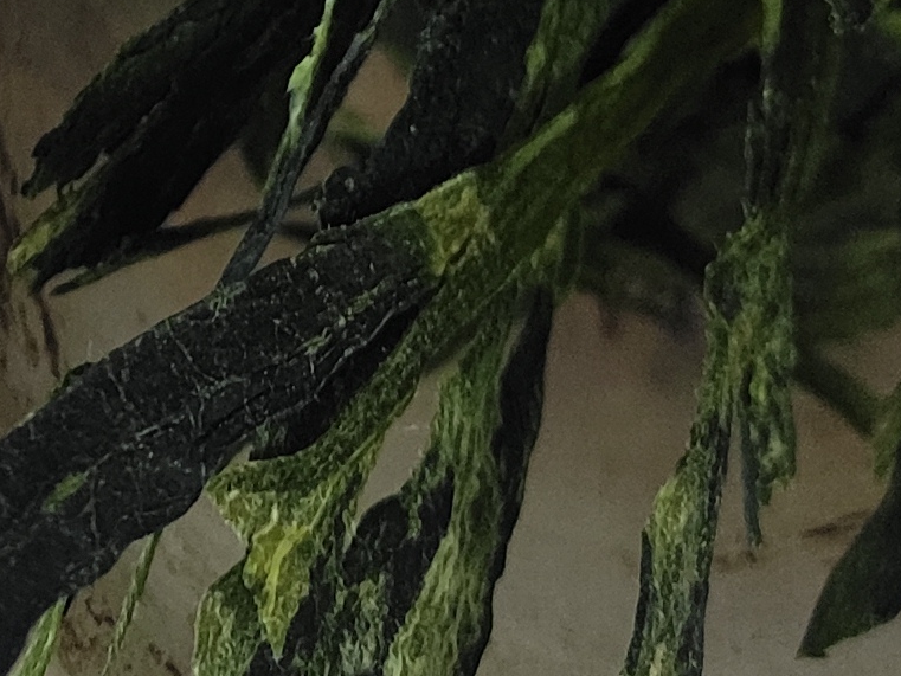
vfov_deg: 9.5
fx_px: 3957
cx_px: 217
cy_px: -356
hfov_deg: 12.9
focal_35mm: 152
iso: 337
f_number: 1.79
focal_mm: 4.71
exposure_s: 1/33.3
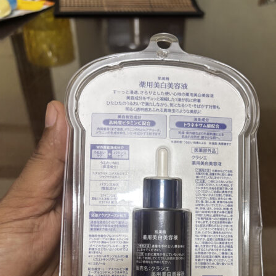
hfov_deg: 40.6
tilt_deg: -44.6
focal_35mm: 41
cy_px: 230
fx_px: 370
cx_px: 176
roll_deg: -4.8
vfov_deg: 38.9
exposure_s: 1/60
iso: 160
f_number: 1.6
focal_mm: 5.96
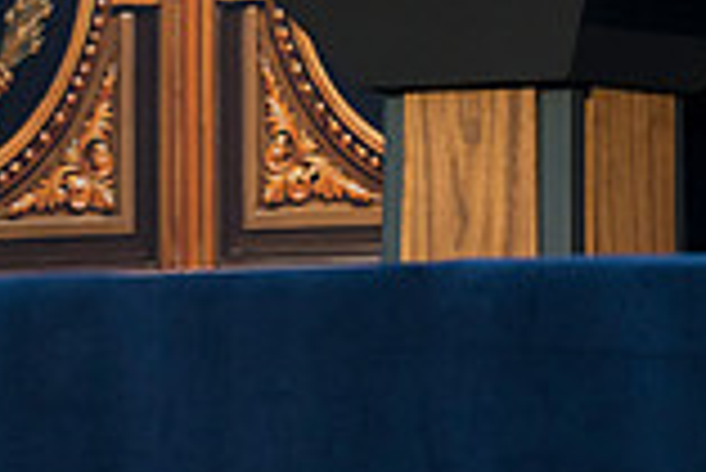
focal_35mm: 643
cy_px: -499
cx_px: 648
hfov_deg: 3.2
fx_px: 12621
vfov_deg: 2.1
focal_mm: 150
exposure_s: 1/160
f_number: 4
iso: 500
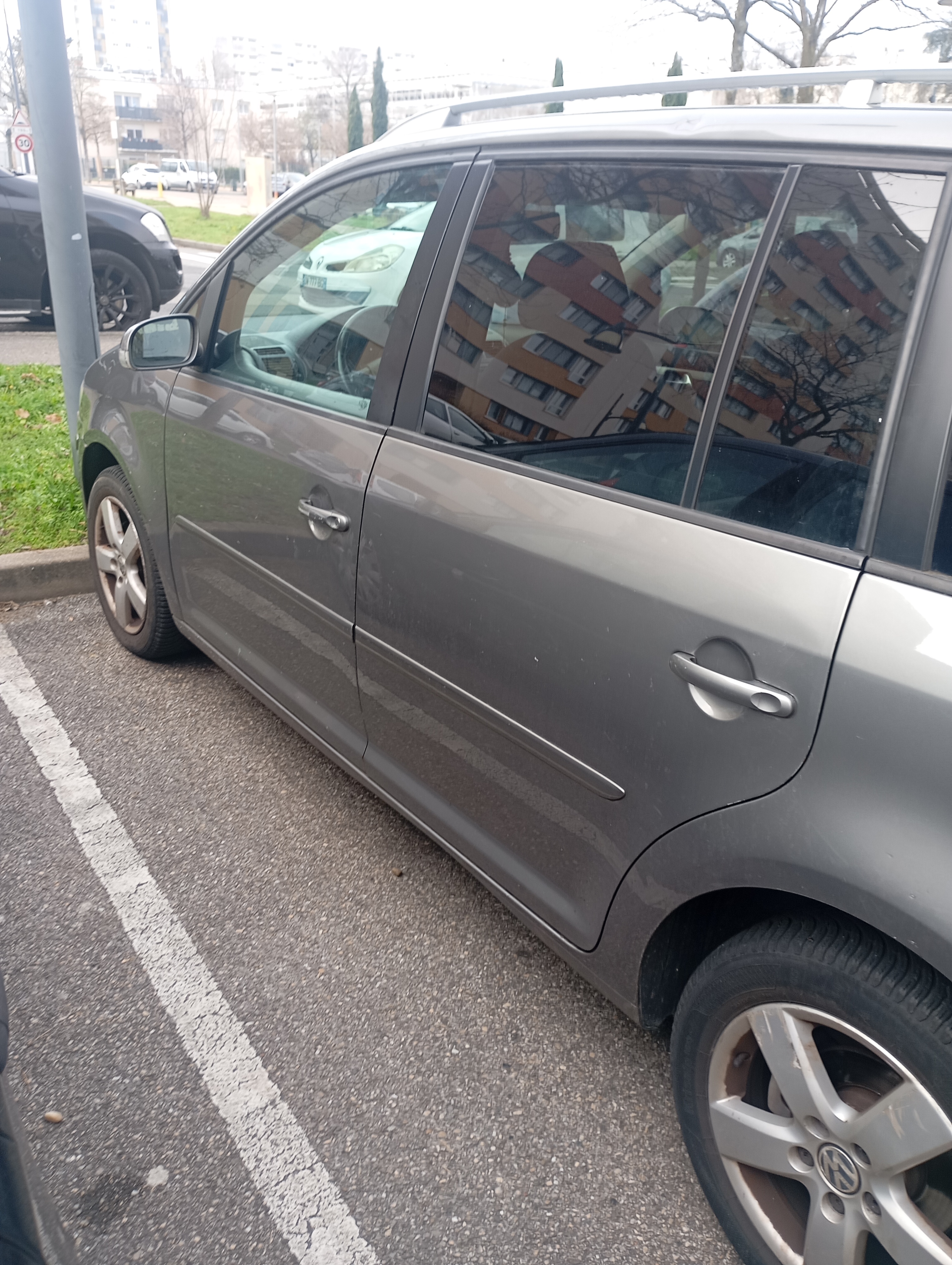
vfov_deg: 63.4
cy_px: 632
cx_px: 476
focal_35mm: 28
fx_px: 1024
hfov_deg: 49.9
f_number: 1.8
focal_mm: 4.27
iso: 106
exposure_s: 1/50
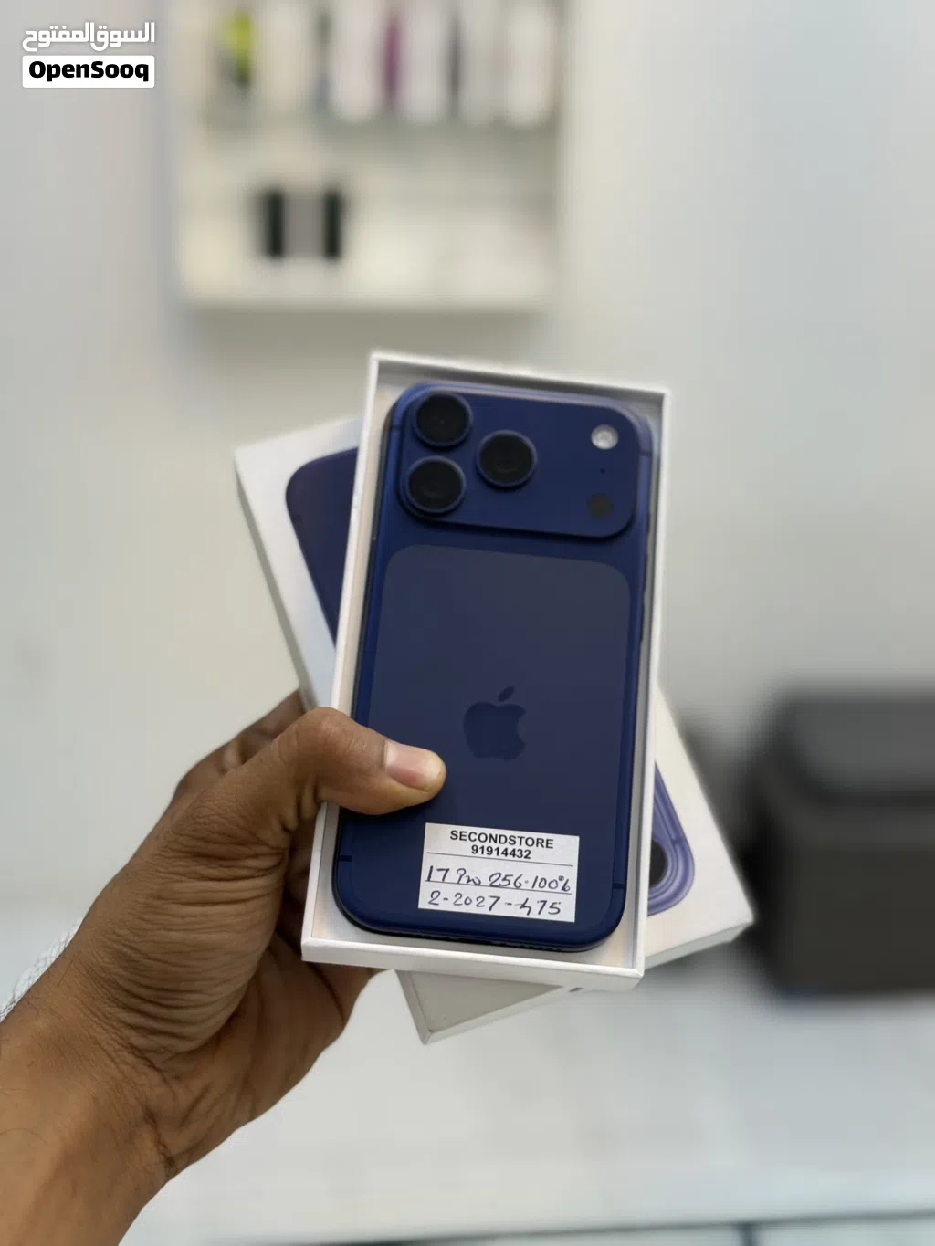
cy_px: 623
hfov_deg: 30.3
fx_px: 1728
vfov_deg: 39.7
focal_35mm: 48
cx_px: 468
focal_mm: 6.76
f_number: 1.78
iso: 80
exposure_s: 1/302
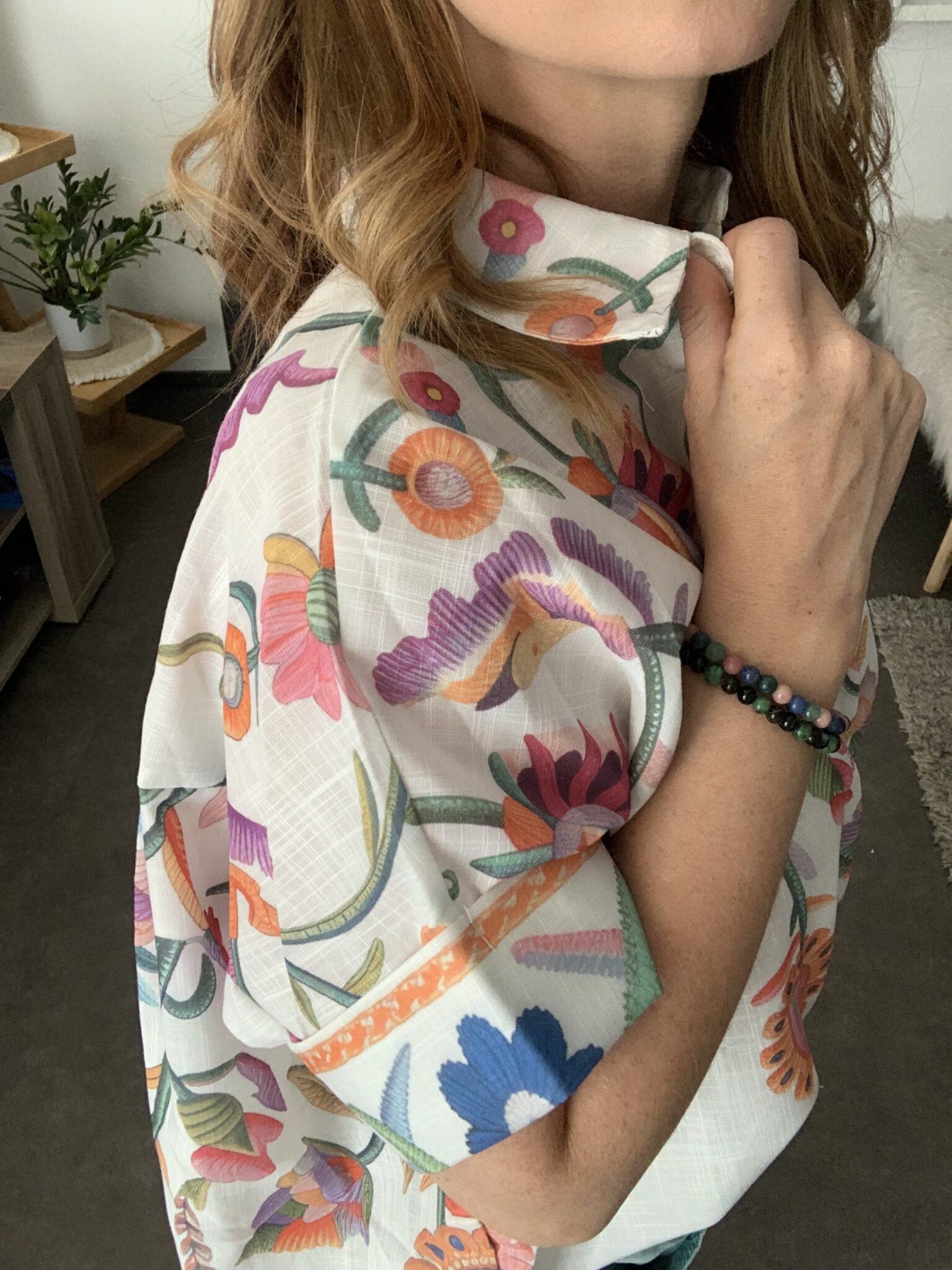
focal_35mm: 32
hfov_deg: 44.2
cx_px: 476
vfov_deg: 56.8
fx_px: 1173
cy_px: 635
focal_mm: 2.87
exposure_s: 1/42
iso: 320
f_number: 2.2
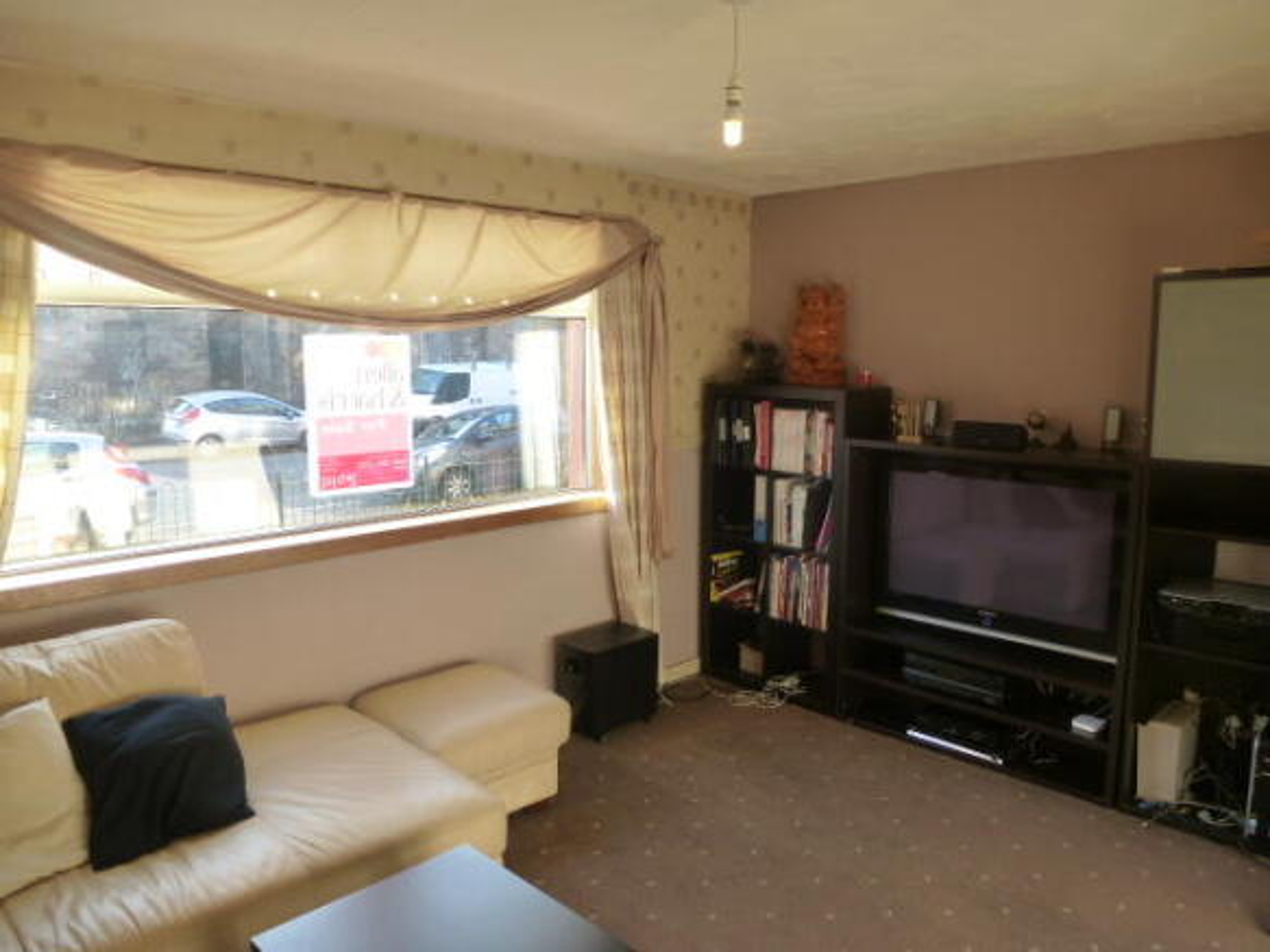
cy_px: 476
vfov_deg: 56.8
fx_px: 880
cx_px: 635
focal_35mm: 24
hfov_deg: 71.6
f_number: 3.3
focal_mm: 4.3
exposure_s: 1/60
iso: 160
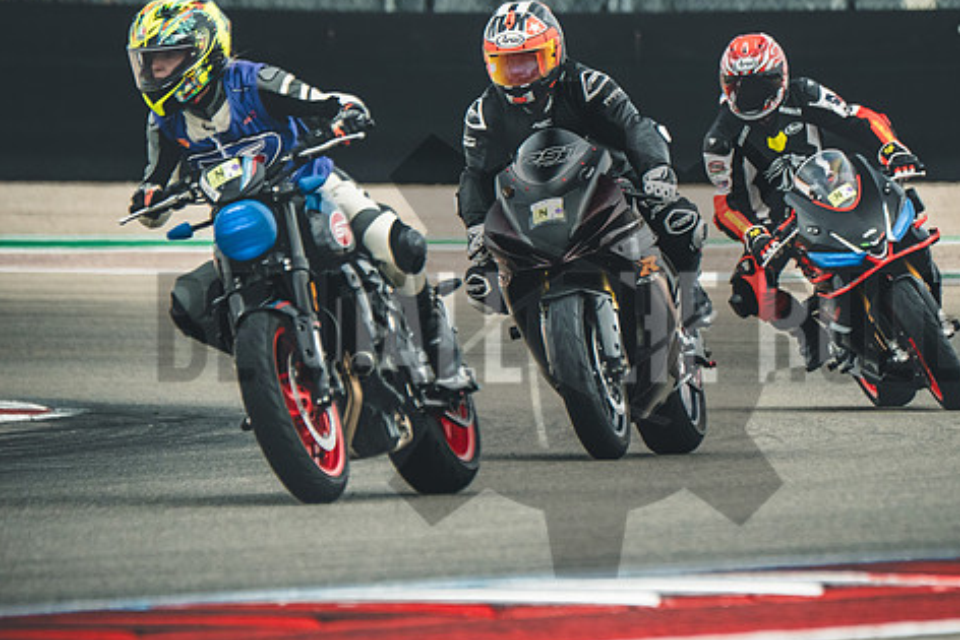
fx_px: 19685
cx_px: 586
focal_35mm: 738
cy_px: 330
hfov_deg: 2.8
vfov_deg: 1.9
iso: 1600
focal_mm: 400
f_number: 5.6
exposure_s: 1/1250
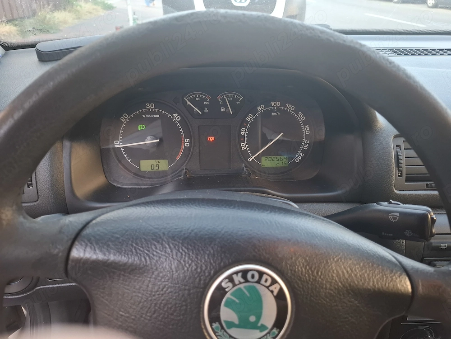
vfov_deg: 58.9
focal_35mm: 23
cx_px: 226
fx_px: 300
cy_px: 170
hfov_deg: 73.9
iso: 250
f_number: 1.8
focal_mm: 5.54
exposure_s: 1/100
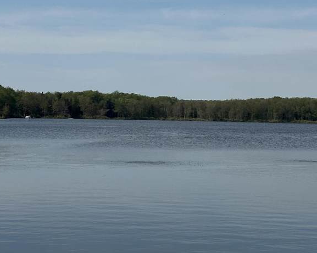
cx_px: 168
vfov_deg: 14.6
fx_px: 975
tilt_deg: +6.5
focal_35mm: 104
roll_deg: -1.6
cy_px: 12
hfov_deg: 18.5
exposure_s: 1/7634
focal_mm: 6.86
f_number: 1.78
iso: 64
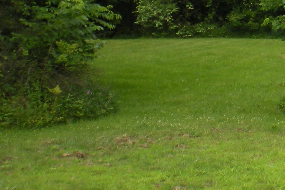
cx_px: 348
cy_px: 46
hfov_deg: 16.2
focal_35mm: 121
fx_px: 958
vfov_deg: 11.3
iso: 64
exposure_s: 1/138
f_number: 4.6
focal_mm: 6.3
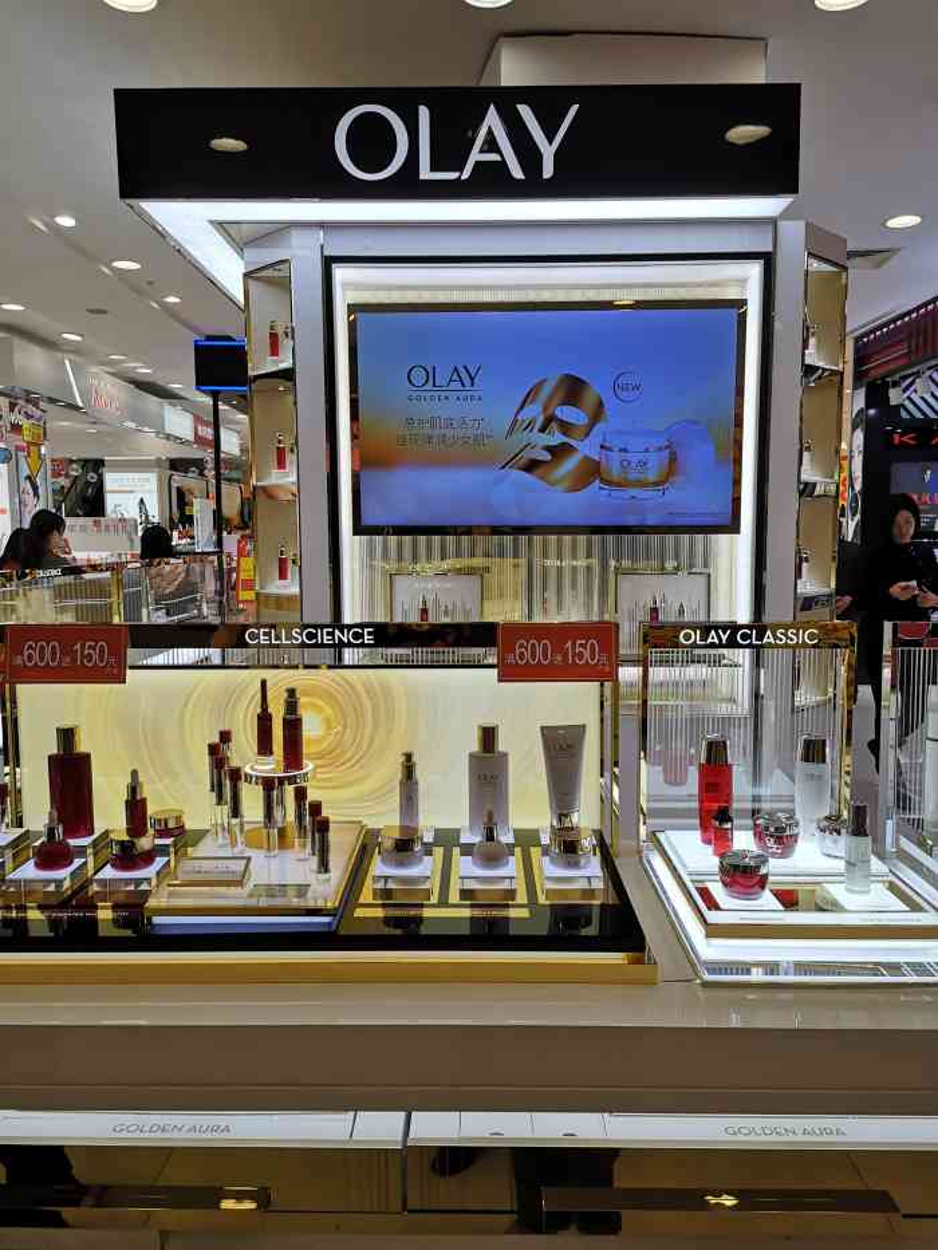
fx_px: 975
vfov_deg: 65.3
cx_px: 469
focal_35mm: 27
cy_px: 625
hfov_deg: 51.4
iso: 50
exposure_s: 1/270
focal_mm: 3.95
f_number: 1.8
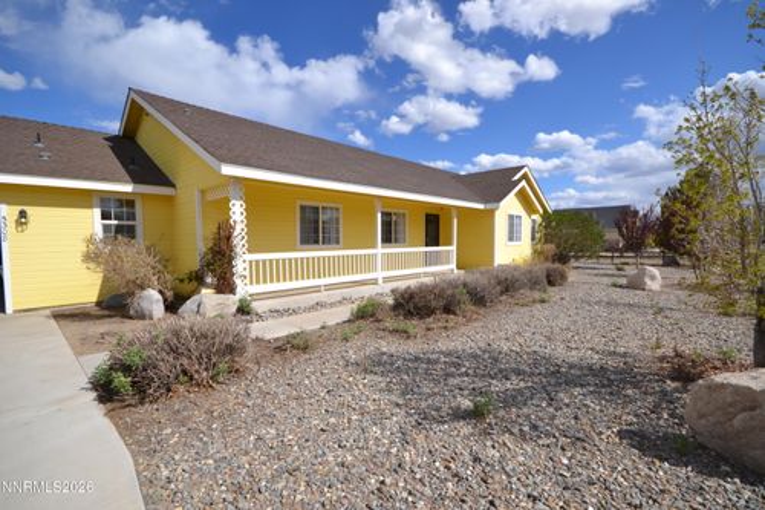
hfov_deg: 100.4
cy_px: 255
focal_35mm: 15
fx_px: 319
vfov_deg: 77.3
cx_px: 382
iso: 100
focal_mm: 10
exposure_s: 1/320
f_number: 9
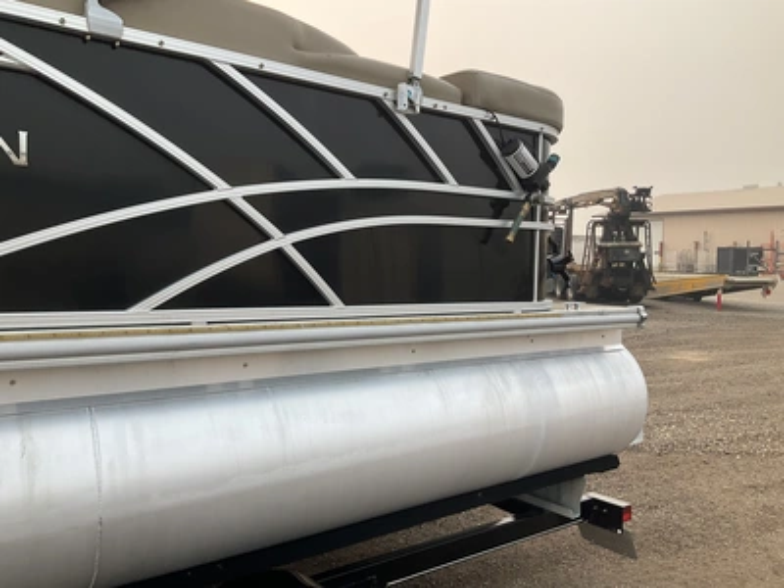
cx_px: 392
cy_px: 294
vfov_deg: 48.2
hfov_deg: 61.7
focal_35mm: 29
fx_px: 657
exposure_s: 1/599
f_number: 1.8
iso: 25
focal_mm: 3
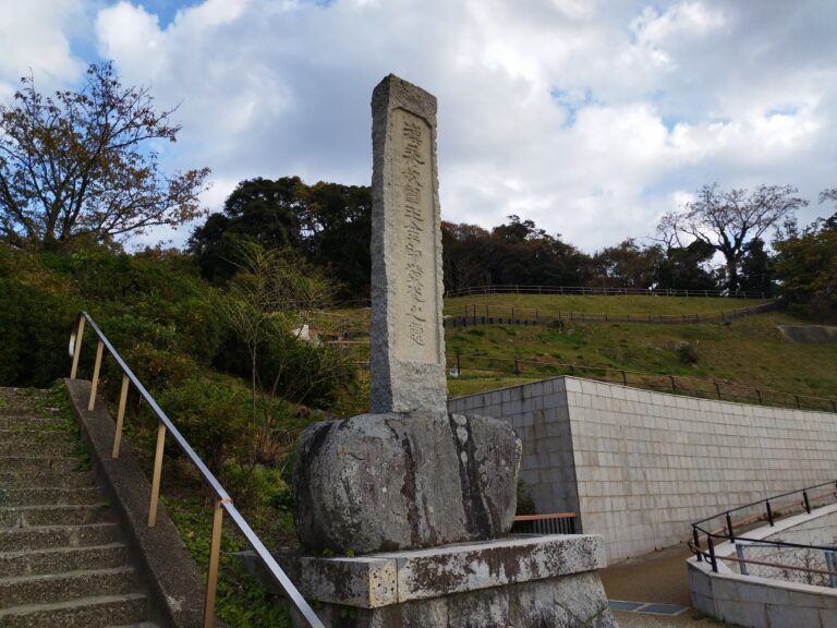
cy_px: 314
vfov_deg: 51.4
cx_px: 418
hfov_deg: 65.3
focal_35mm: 27
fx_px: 653
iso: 49
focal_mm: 4.7
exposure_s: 1/1967
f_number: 1.79
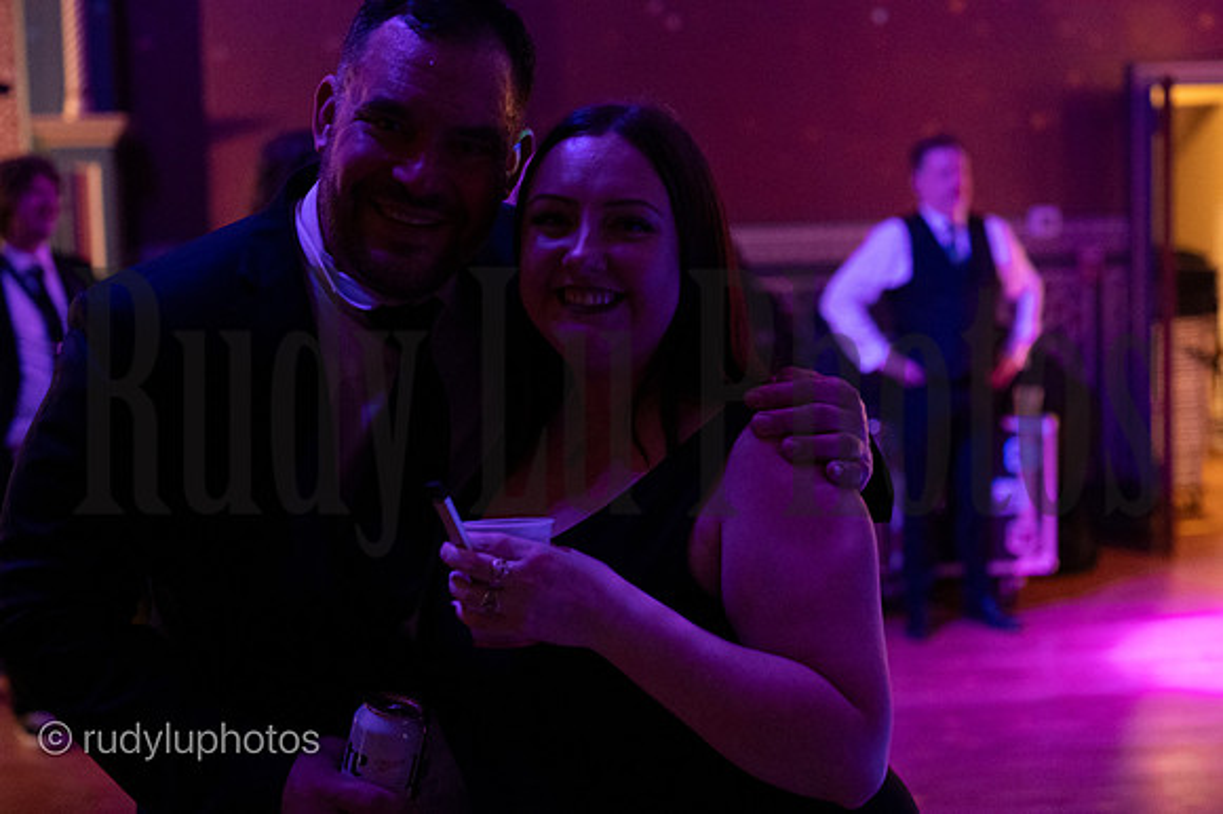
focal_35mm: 50
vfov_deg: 27.0
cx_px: 612
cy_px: 407
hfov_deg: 39.6
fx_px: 1698
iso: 12800
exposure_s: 1/80
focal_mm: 50
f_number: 2.8
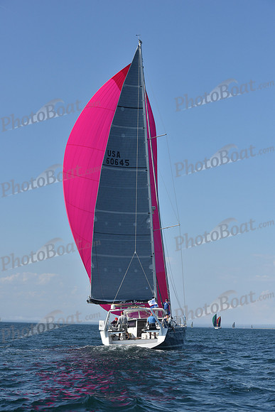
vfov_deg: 28.8
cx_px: 138
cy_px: 206
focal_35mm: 70
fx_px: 802
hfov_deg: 19.5
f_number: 9
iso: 320
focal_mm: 70
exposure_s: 1/1250
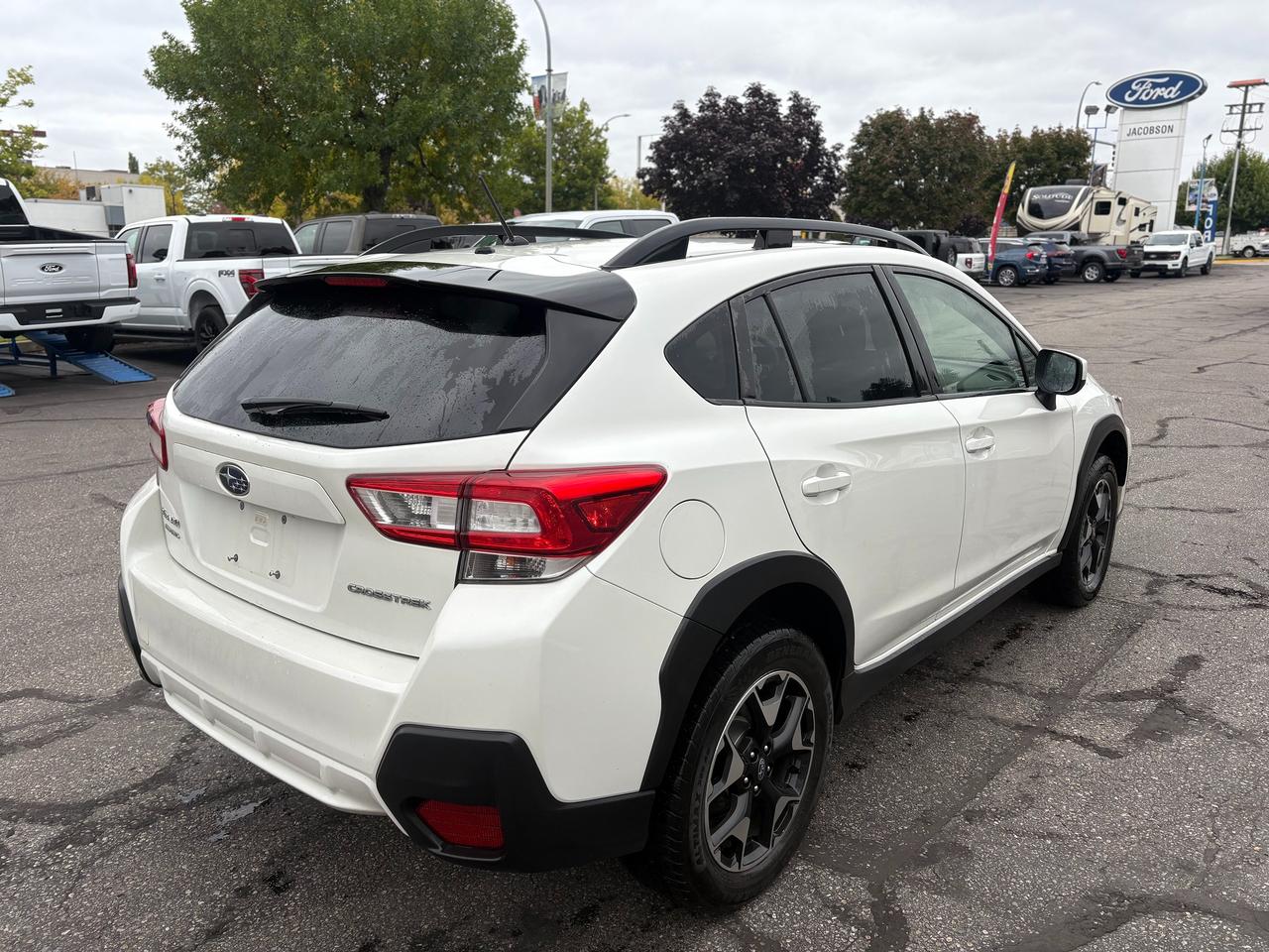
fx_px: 953
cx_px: 634
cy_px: 476
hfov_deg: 67.3
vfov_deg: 53.1
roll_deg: -0.4
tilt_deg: -12.9
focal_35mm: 26
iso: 50
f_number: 1.6
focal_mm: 5.96
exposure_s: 1/791
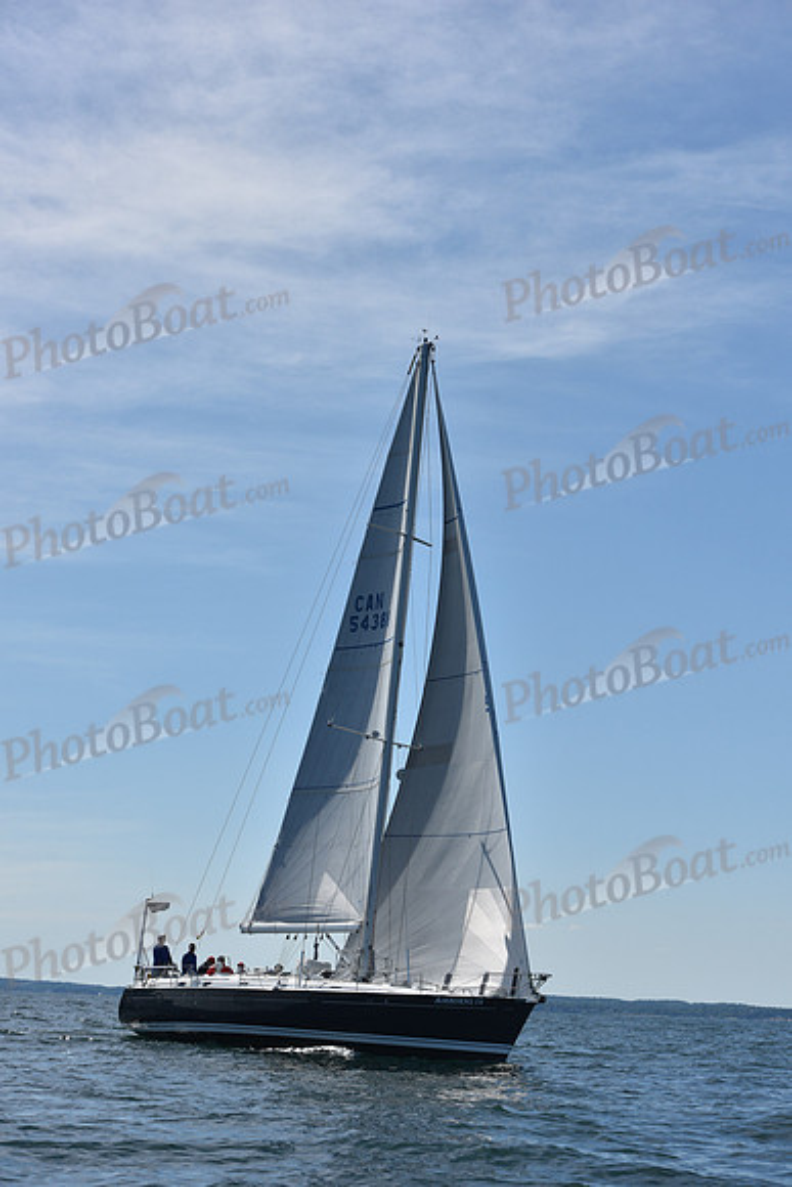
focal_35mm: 70
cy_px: 594
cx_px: 396
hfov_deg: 19.5
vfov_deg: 28.8
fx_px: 2308
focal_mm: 70
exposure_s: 1/1600
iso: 250
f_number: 9
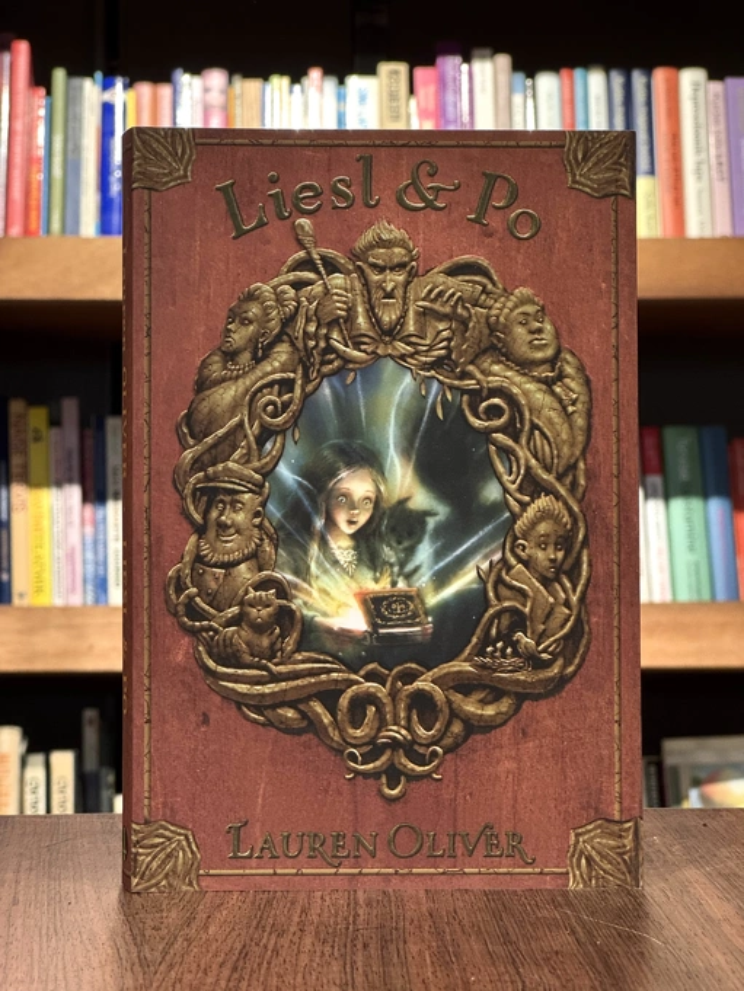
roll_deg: -0.3
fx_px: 2206
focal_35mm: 77
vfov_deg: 25.3
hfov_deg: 19.1
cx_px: 372
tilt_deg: +0.8
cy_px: 496
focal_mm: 9
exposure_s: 1/60
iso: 400
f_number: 2.8
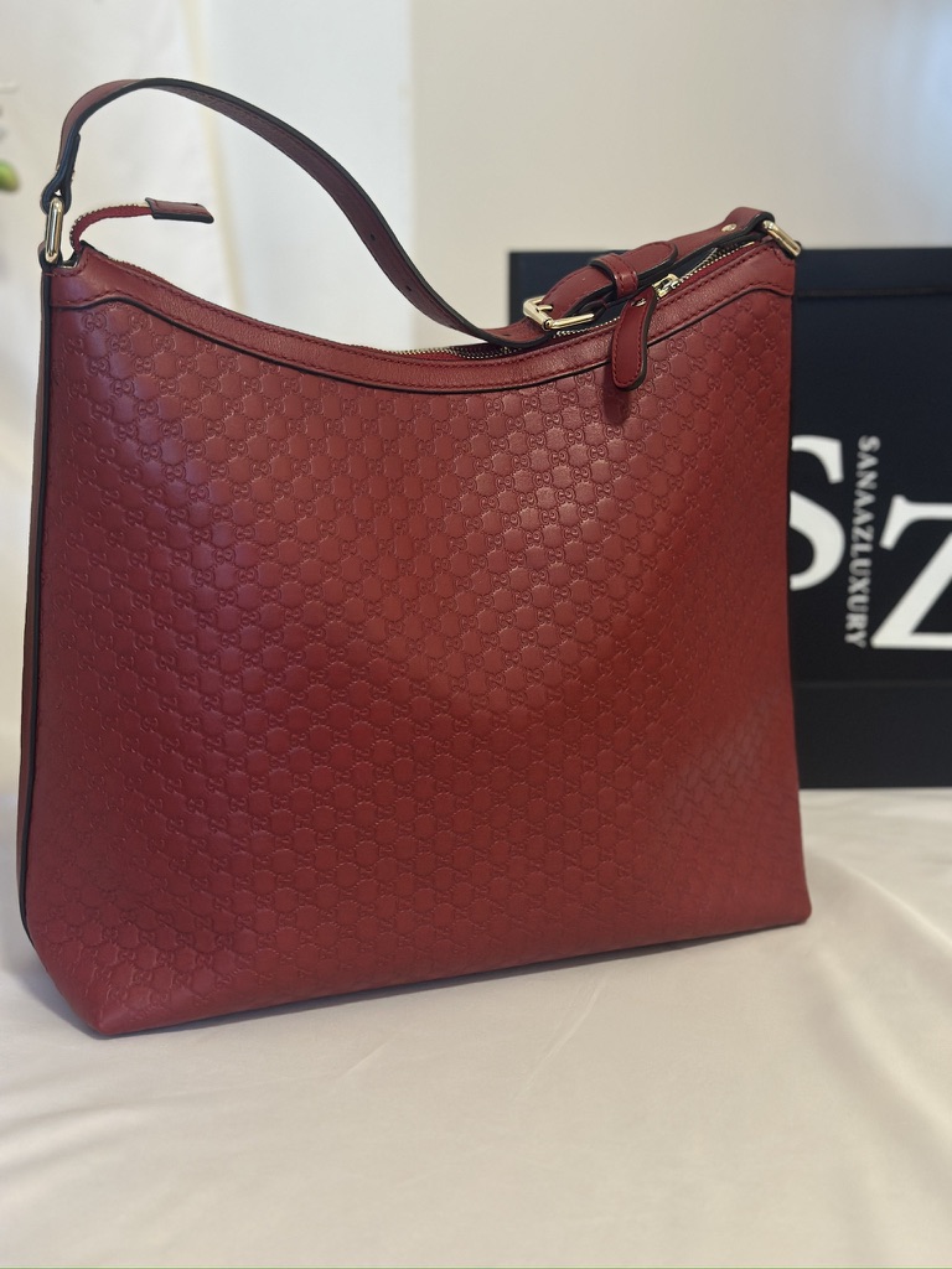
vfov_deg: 39.7
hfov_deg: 30.3
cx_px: 476
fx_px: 1760
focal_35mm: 48
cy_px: 634
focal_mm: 6.86
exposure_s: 1/33
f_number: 1.78
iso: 250
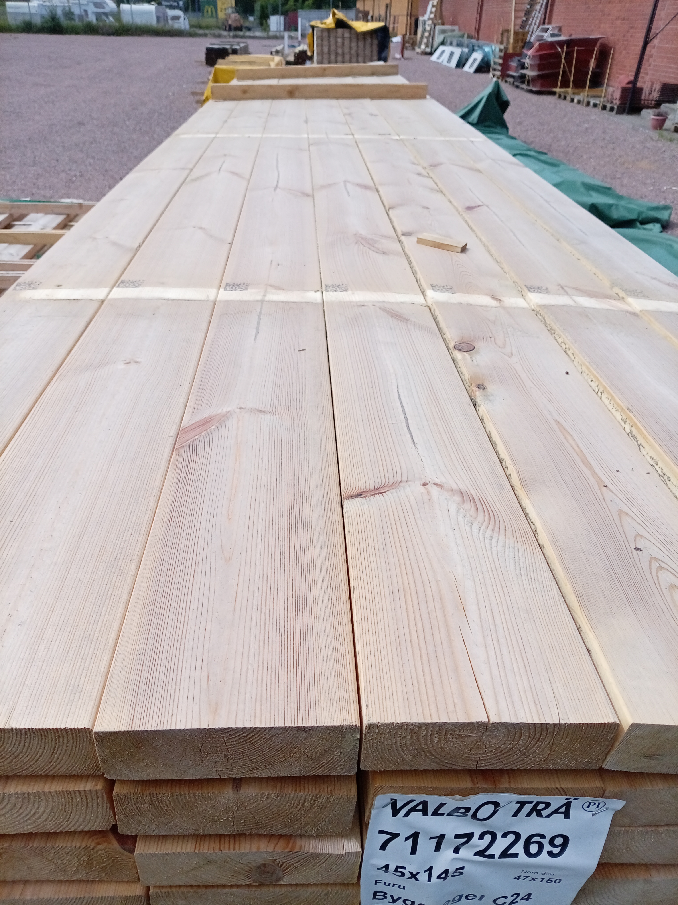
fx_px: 653
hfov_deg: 54.8
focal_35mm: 25
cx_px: 339
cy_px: 452
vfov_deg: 69.4
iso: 101
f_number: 1.8
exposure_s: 1/1190
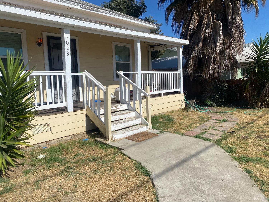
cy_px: 101
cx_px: 134
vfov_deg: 53.1
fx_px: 202
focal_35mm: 26
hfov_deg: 67.3
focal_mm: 4.25
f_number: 1.8
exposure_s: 1/5747
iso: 32
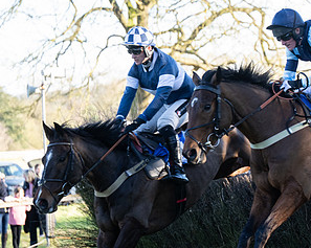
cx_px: 330
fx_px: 1425
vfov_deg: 9.9
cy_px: 144
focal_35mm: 155
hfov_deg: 12.3
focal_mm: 70
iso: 800
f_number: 2.8
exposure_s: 1/1250
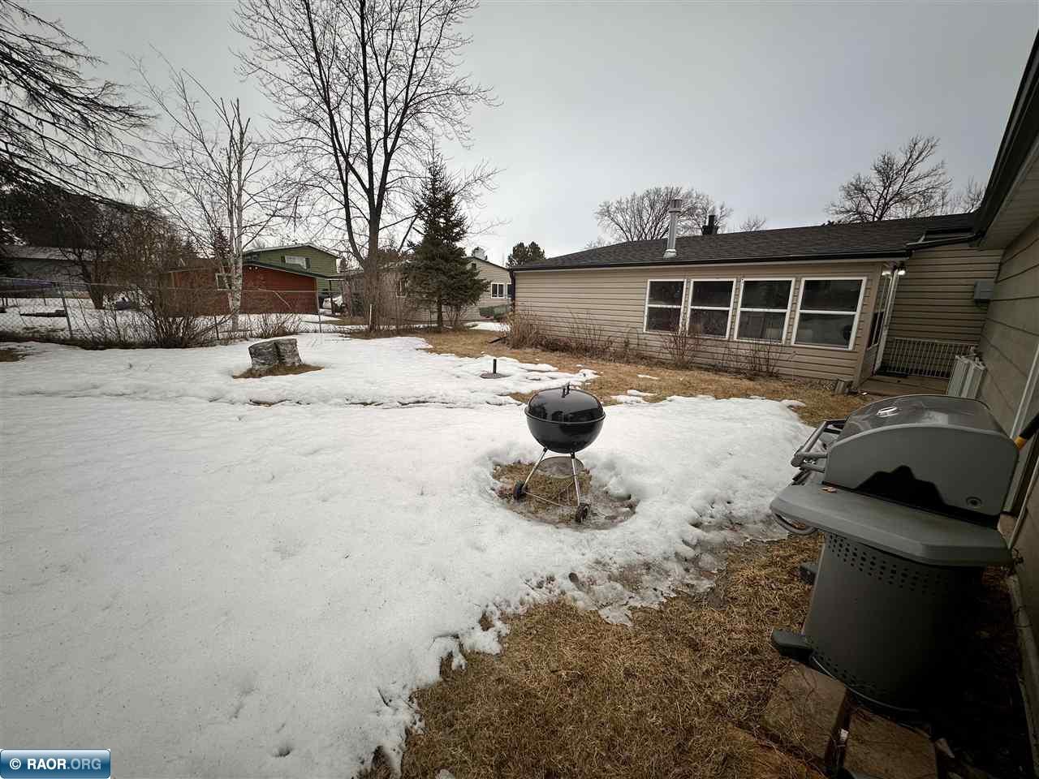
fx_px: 420
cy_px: 390
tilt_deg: -12.5
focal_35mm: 14
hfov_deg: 102.1
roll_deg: -1.6
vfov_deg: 85.7
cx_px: 520
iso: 40
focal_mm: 2.22
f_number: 2.2
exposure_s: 1/294
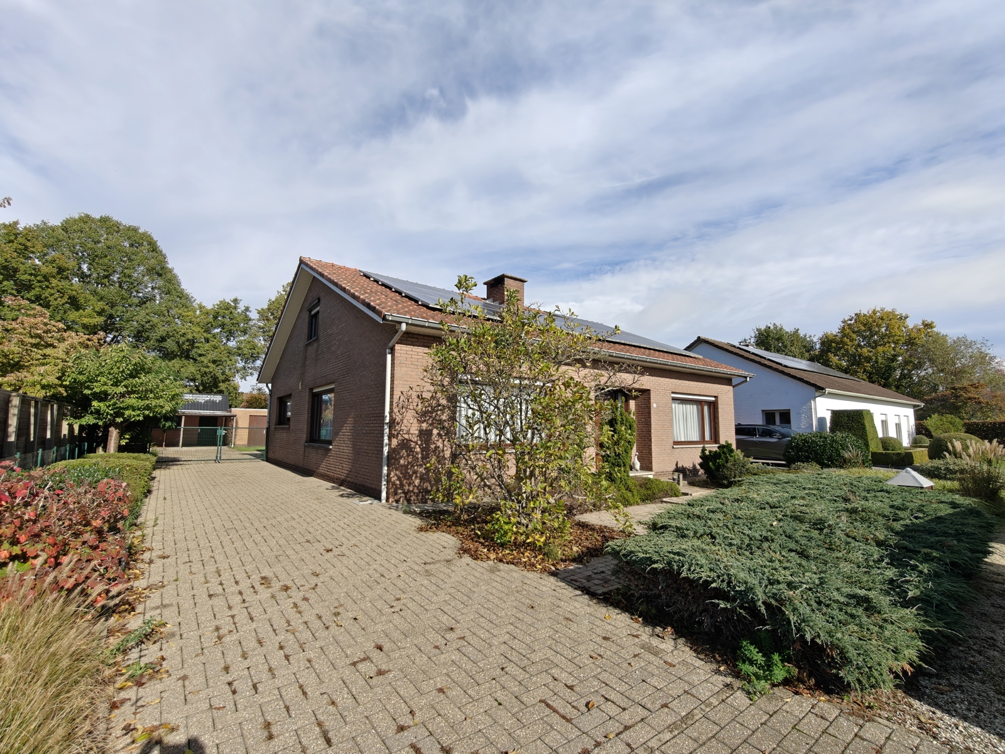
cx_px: 502
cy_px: 377
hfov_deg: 98.2
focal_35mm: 15
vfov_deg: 81.7
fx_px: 435
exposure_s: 1/440
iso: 50
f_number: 2
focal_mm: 2.3
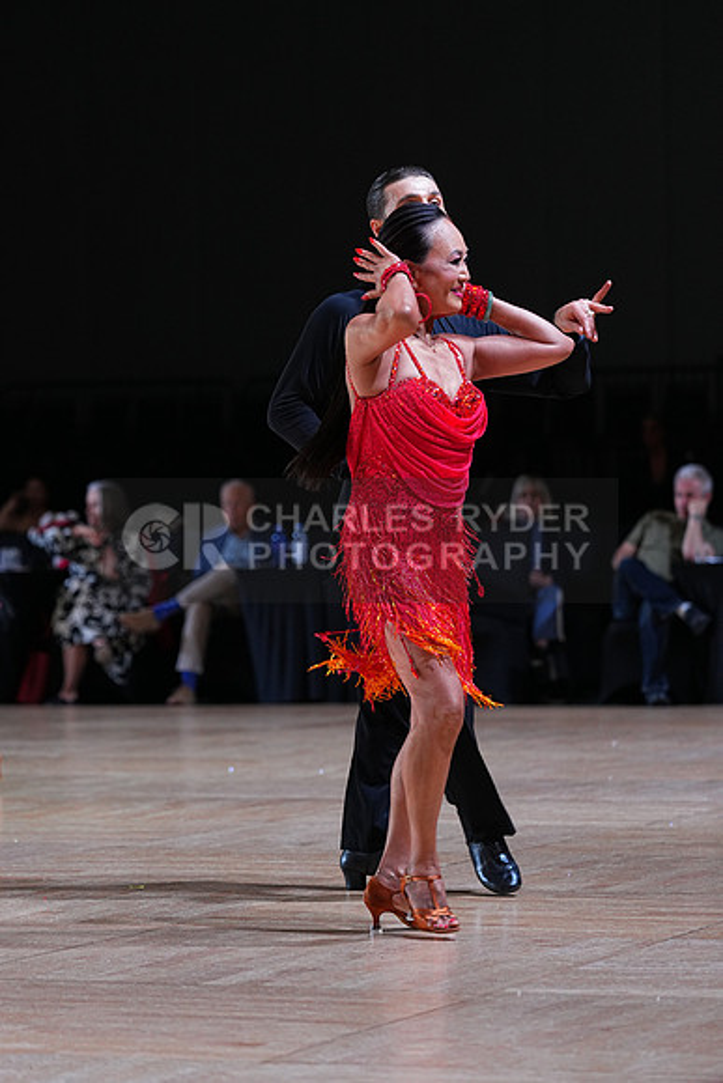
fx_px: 4365
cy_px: 542
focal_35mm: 145
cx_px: 362
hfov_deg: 9.5
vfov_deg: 14.2
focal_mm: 145
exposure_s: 1/500
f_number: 4
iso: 1250
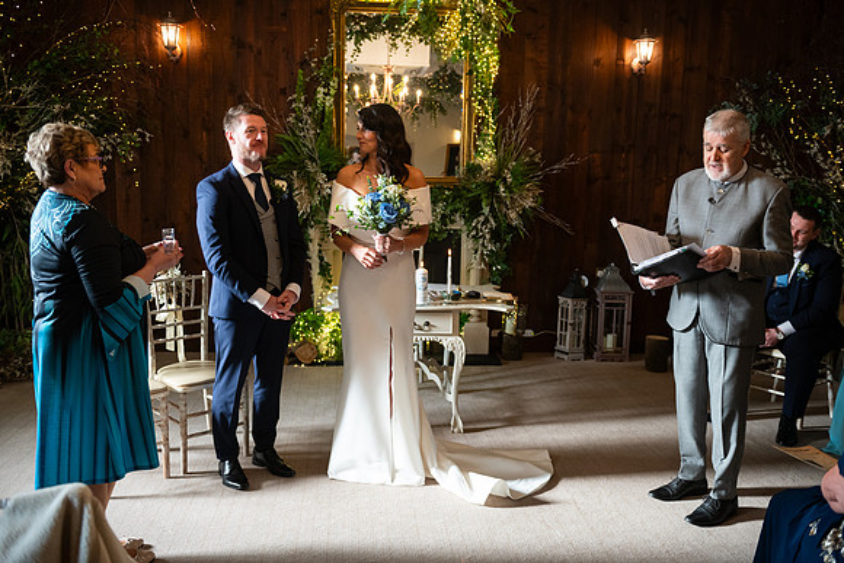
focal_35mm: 33
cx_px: 422
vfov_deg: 40.4
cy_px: 282
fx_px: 765
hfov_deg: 57.8
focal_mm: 32
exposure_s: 1/160
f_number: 3.5
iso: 800
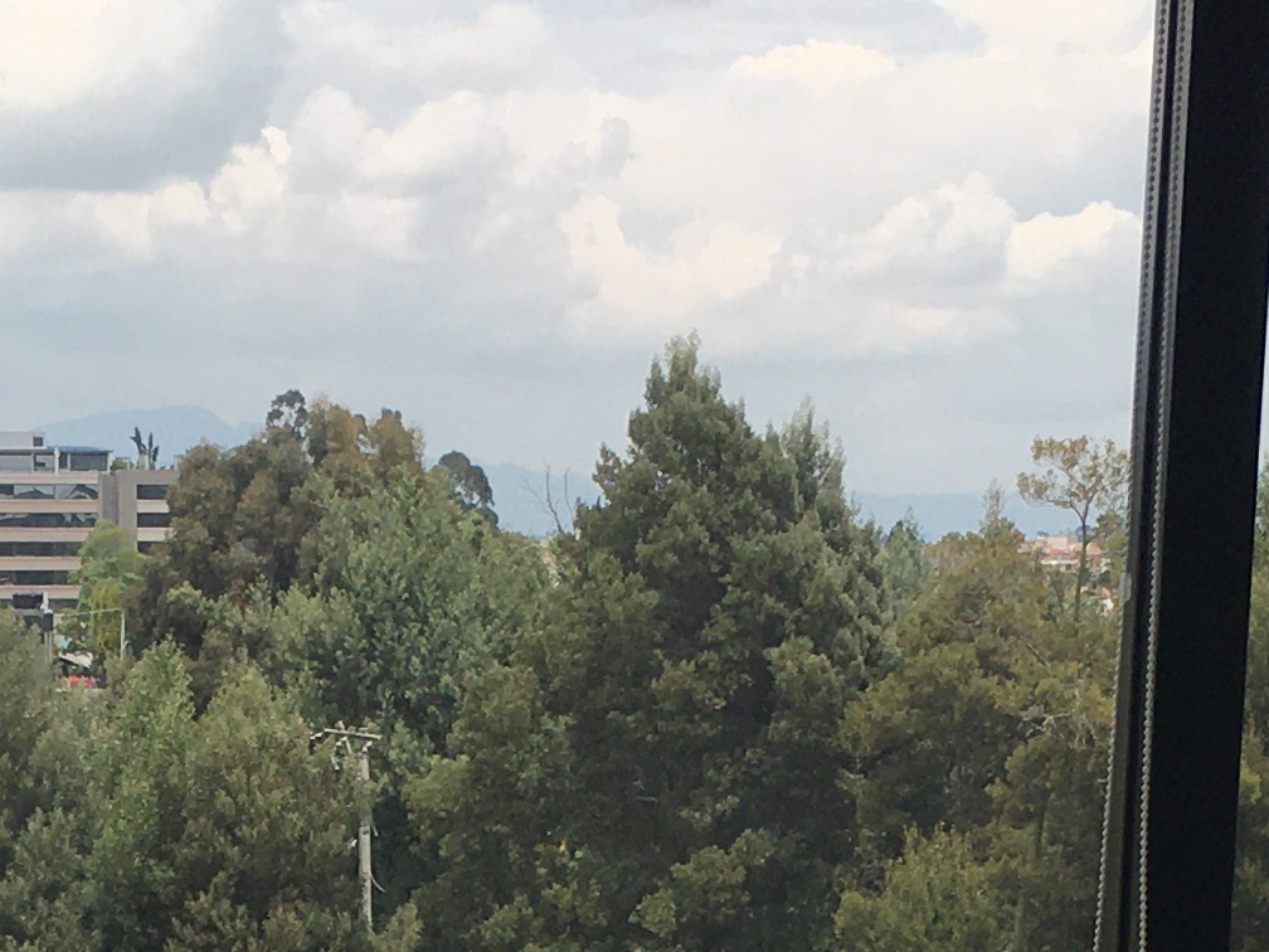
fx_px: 4252
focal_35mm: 116
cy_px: 1601
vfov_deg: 12.0
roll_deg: -0.2
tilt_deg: -13.6
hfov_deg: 16.8
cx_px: 213
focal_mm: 4.15
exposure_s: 1/425
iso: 25
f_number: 2.2
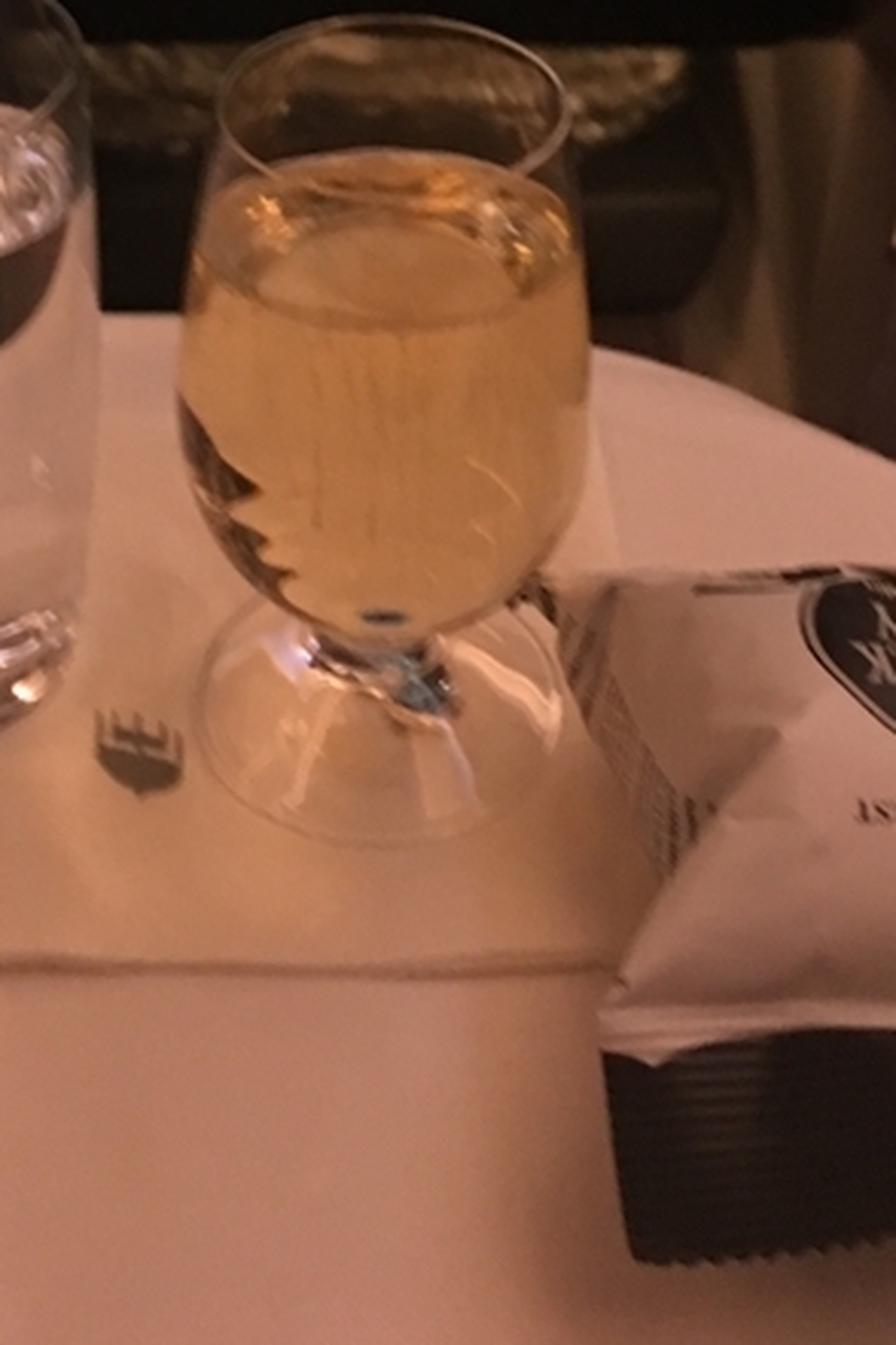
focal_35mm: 70
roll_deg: +0.1
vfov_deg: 26.2
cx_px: 308
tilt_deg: -16.6
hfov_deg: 19.4
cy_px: -198
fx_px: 2613
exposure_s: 1/10
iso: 80
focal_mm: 4.15
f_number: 2.2
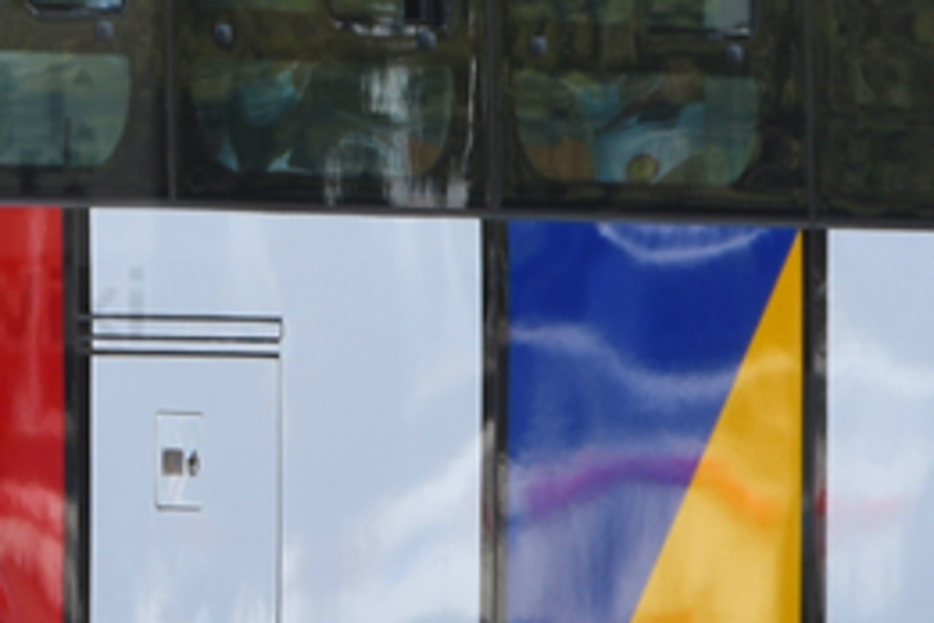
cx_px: -276
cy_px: -124
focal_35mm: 1104
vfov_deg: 1.2
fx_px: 28640
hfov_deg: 1.9
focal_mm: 150
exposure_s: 1/40
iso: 100
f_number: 14
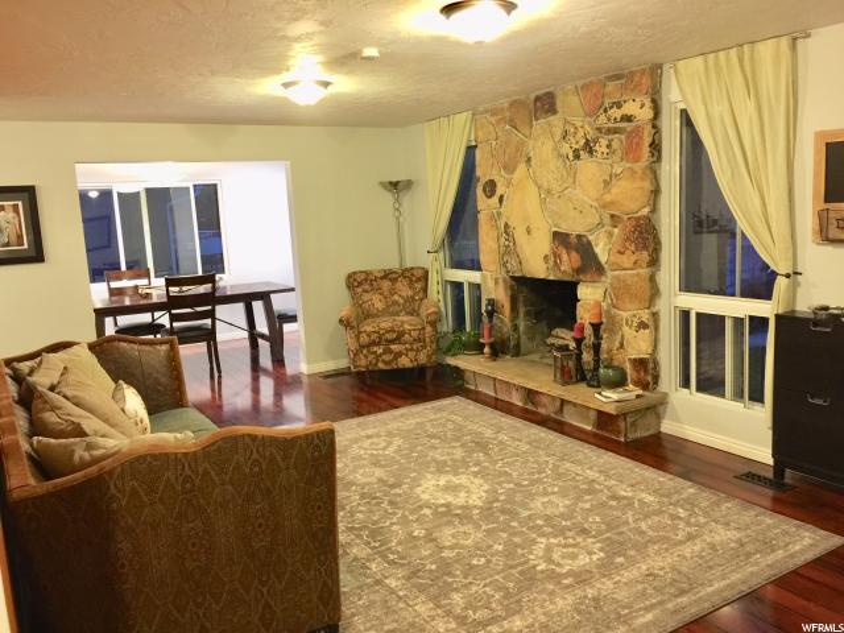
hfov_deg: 61.7
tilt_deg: -8.7
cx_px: 422
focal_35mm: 29
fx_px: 707
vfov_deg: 48.2
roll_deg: +3.1
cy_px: 316
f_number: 2.2
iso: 100
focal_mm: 4.15
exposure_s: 1/10
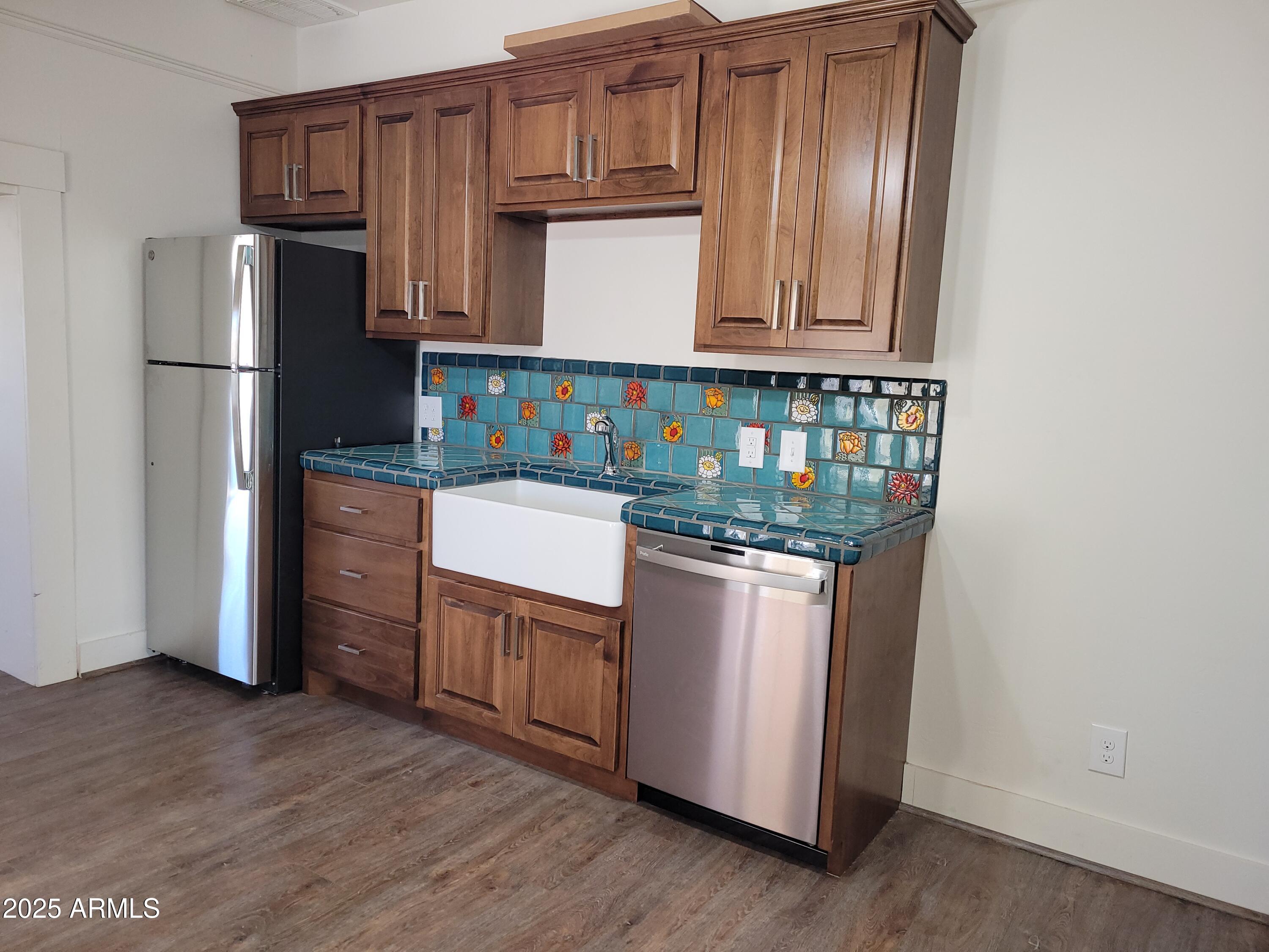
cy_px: 476
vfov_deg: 53.1
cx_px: 634
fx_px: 953
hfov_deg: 67.3
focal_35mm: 26
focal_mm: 5.4
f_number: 1.8
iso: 125
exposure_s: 1/40
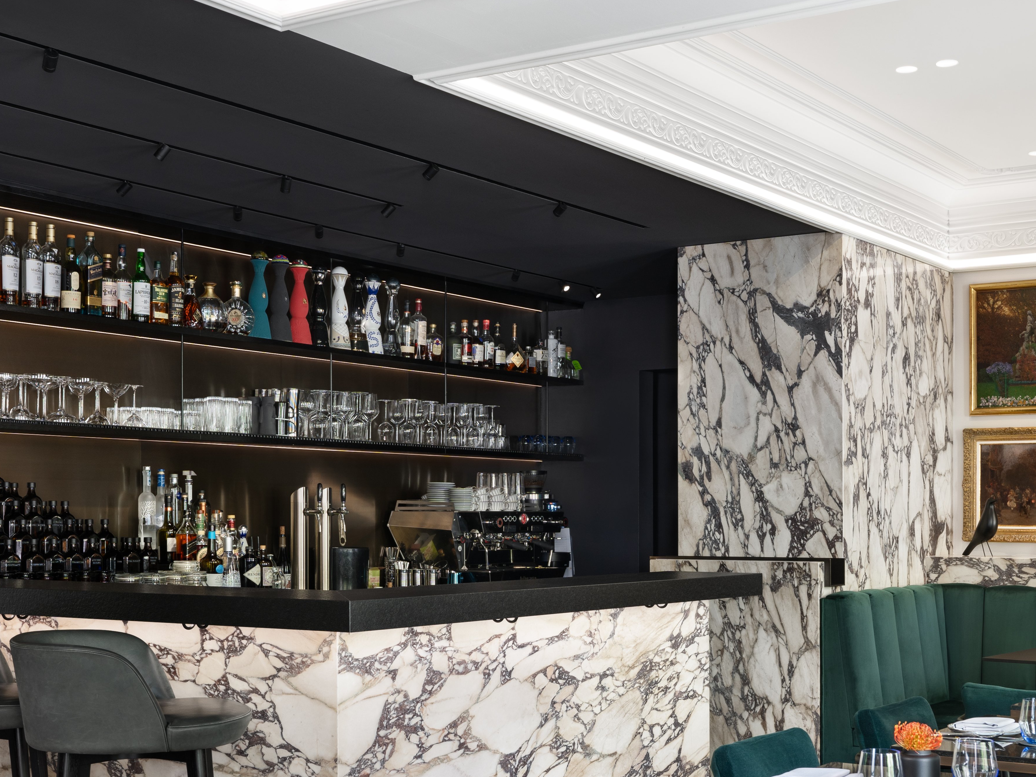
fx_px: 1556
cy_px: 515
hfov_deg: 36.8
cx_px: 583
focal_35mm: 52
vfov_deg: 27.9
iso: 200
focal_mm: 32
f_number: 8
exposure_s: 1.3
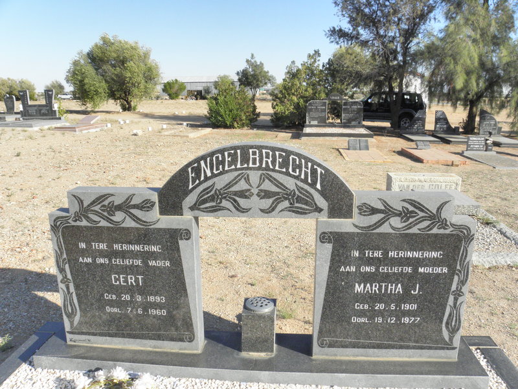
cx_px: 259
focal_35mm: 26
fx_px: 389
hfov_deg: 67.3
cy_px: 194
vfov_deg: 53.1
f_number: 6.3
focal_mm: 4.6
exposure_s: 1/500
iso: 200
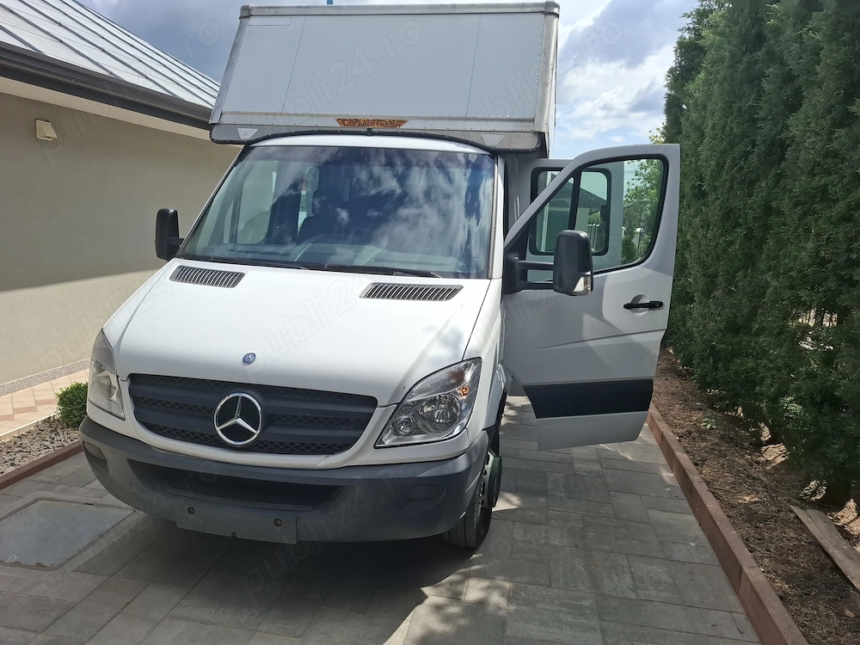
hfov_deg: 73.9
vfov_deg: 58.9
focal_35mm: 23
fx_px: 571
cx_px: 430
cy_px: 322
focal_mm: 5.54
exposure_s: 1/2646
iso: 50
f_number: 1.8
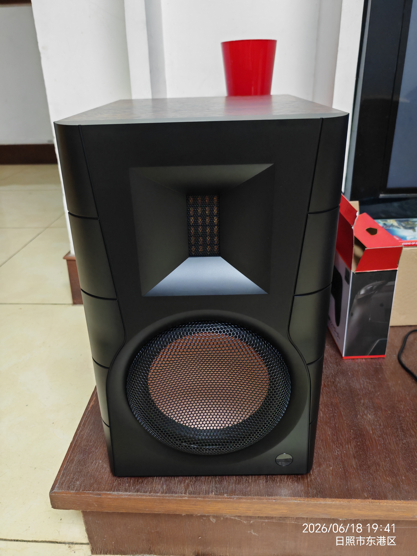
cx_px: 208
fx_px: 434
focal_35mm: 27
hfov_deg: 51.4
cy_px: 278
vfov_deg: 65.3
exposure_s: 1/33
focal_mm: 5.52
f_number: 1.95
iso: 640
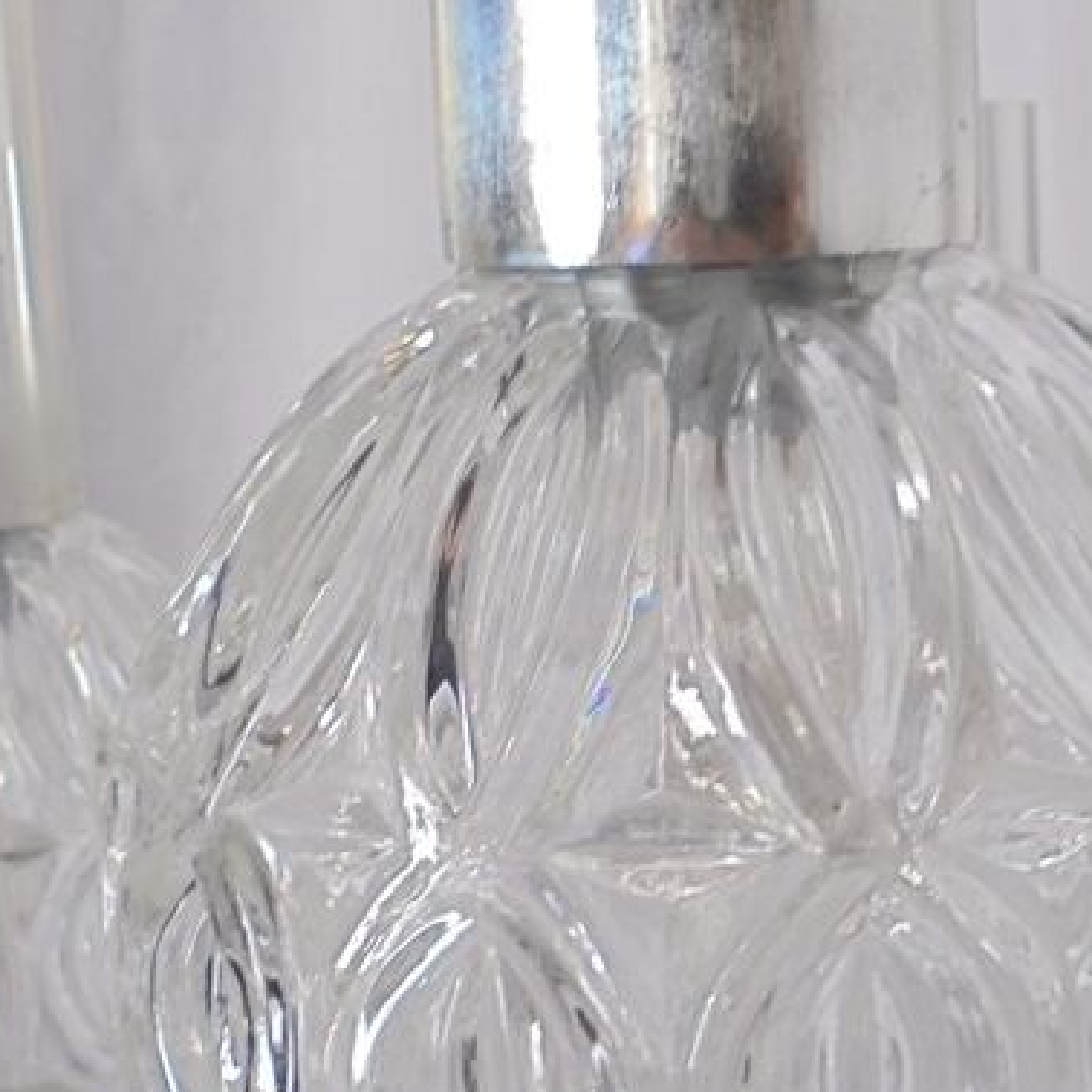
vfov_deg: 28.1
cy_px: 673
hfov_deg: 28.1
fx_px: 2177
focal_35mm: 61
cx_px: 666
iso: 320
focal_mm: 5.3
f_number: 3.7
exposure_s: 1/30
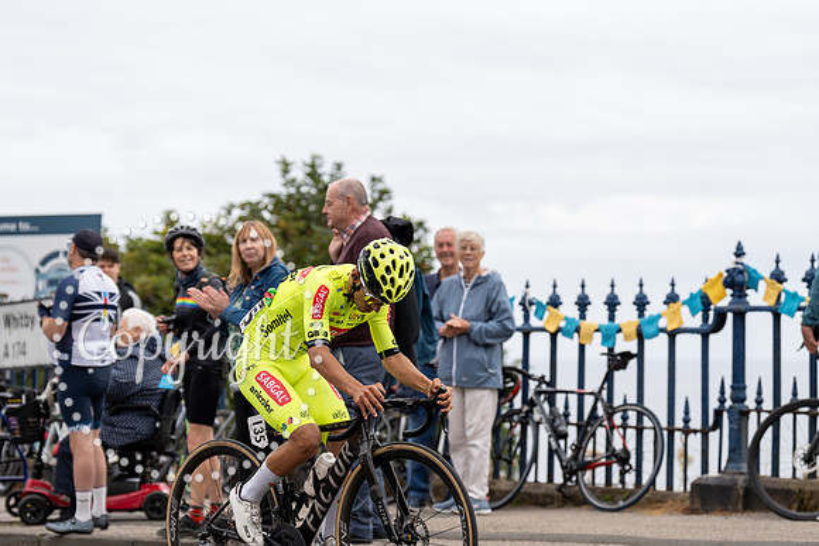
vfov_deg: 13.2
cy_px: 273
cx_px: 410
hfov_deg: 19.6
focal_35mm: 104
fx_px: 2366
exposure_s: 1/1000
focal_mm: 104
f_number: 3.5
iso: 320
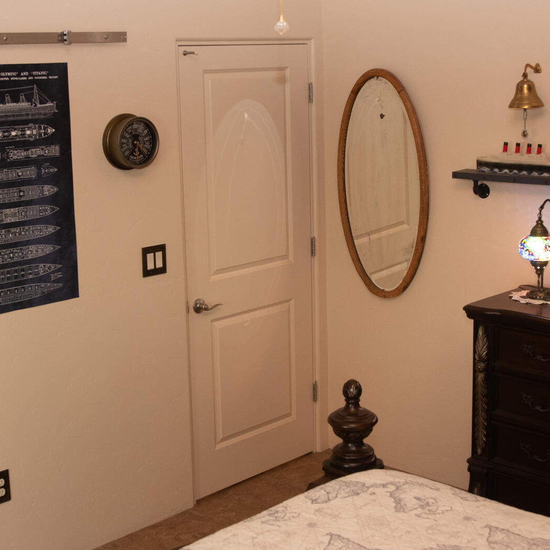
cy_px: 247
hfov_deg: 29.6
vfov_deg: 29.5
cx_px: 283
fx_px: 1043
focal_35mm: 58
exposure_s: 1/200
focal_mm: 24
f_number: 2.8
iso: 1000
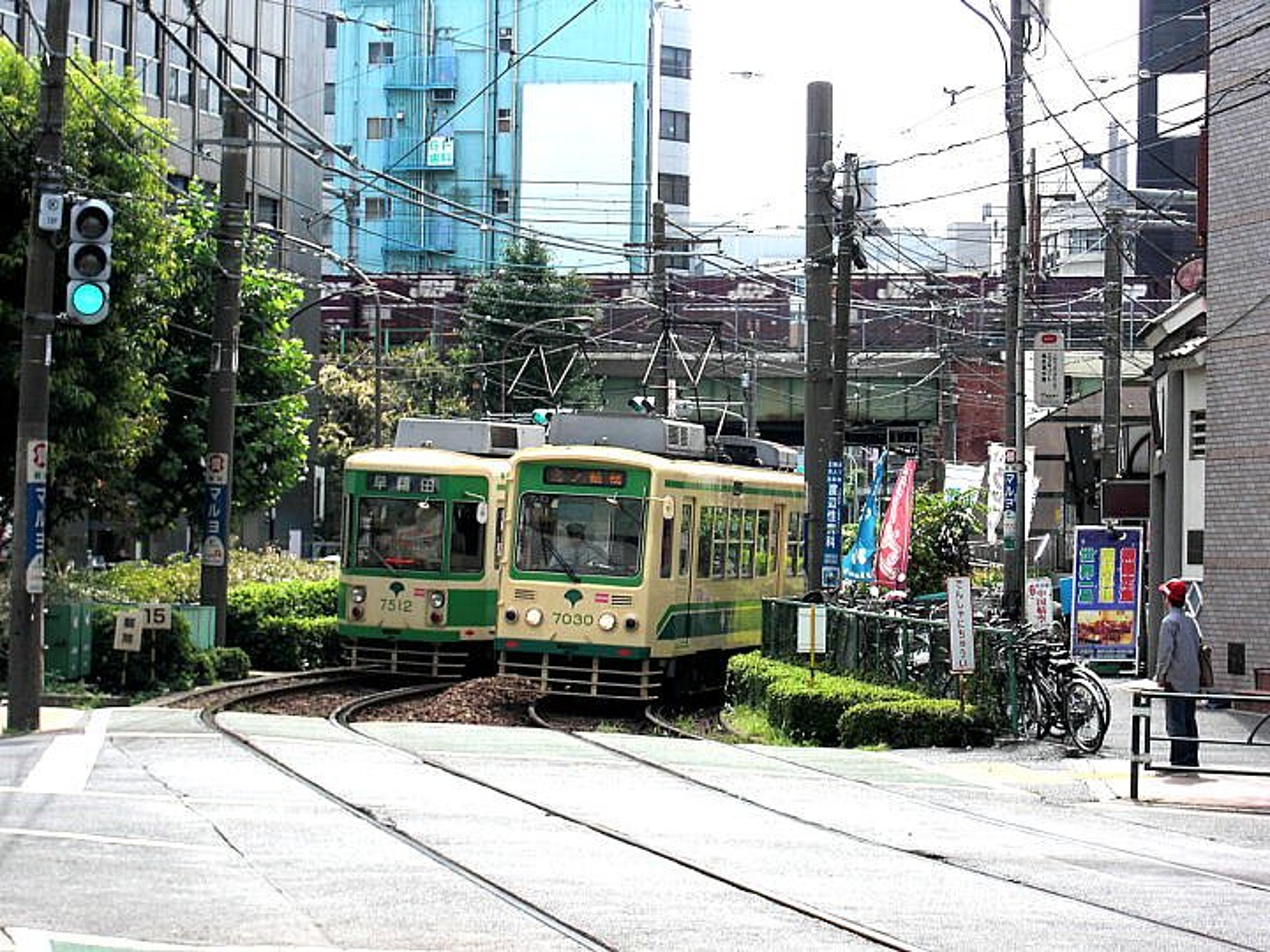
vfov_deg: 13.2
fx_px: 4109
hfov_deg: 17.6
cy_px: 476
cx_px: 635
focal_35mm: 112
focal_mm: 19.6
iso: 50
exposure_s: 1/160
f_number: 5.8
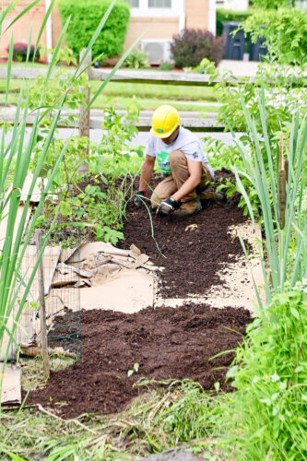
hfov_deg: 13.0
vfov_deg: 19.5
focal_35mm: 105
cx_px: 154
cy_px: 230
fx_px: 1344
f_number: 4.5
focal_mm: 70
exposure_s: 1/800
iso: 360
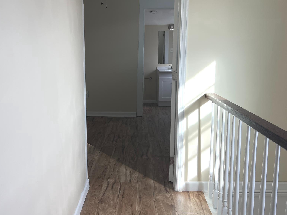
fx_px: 290
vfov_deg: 40.7
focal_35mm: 35
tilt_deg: -9.6
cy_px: 97
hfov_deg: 52.5
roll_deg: +0.3
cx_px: 128
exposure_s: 1/166
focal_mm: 5.7
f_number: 1.5
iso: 50
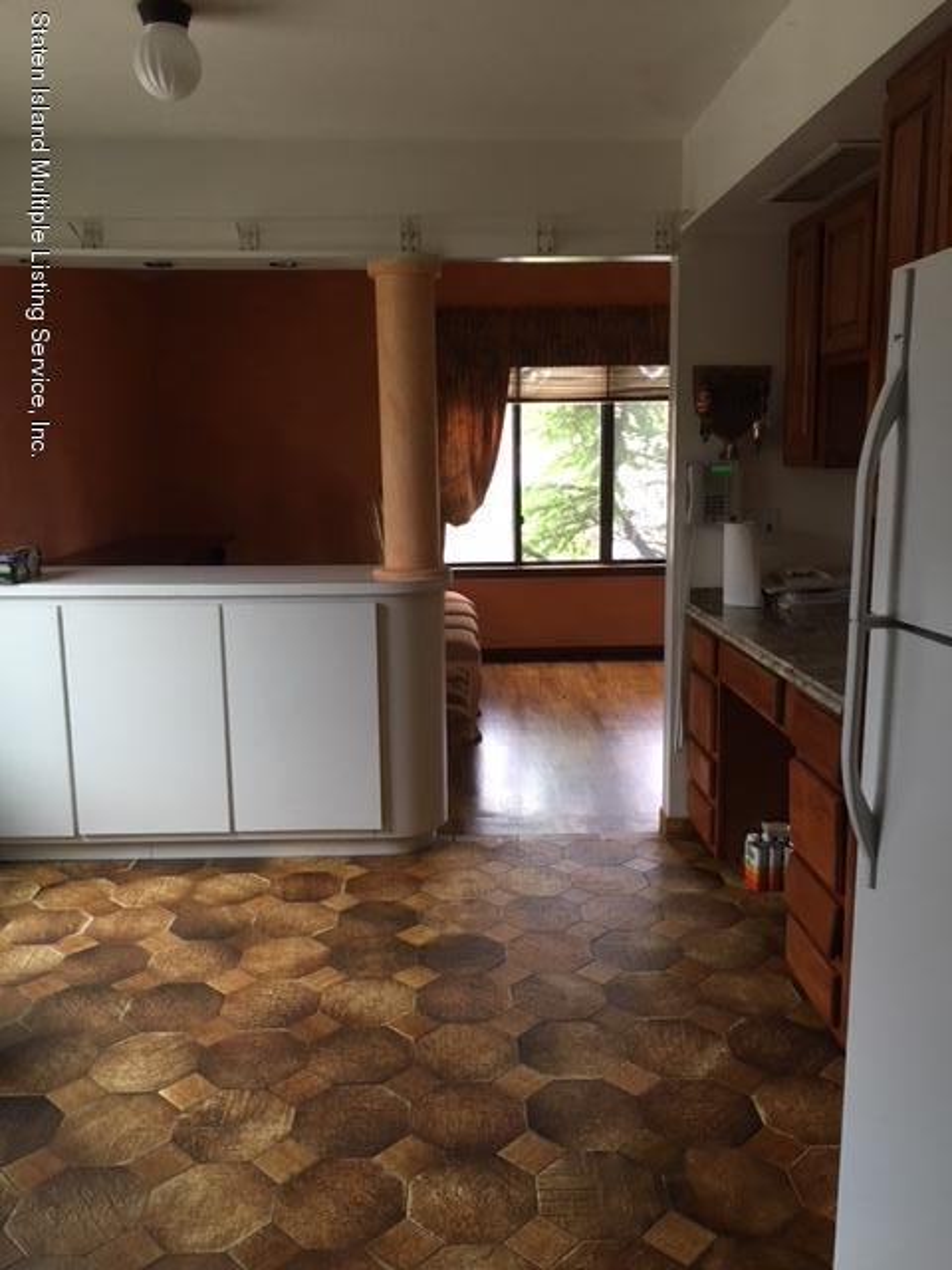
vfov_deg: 61.7
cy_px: 635
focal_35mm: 29
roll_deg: +1.6
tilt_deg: -9.2
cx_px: 476
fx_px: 1063
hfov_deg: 48.2
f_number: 2.2
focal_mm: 4.15
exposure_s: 1/30
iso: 100
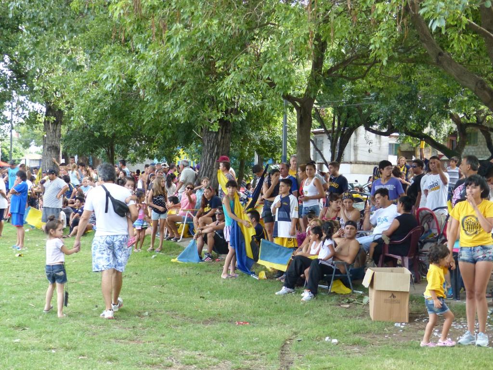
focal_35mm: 69
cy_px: 185
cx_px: 246
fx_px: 983
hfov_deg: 28.2
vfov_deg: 21.3
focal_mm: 12.5
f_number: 2.8
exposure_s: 1/500
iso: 400
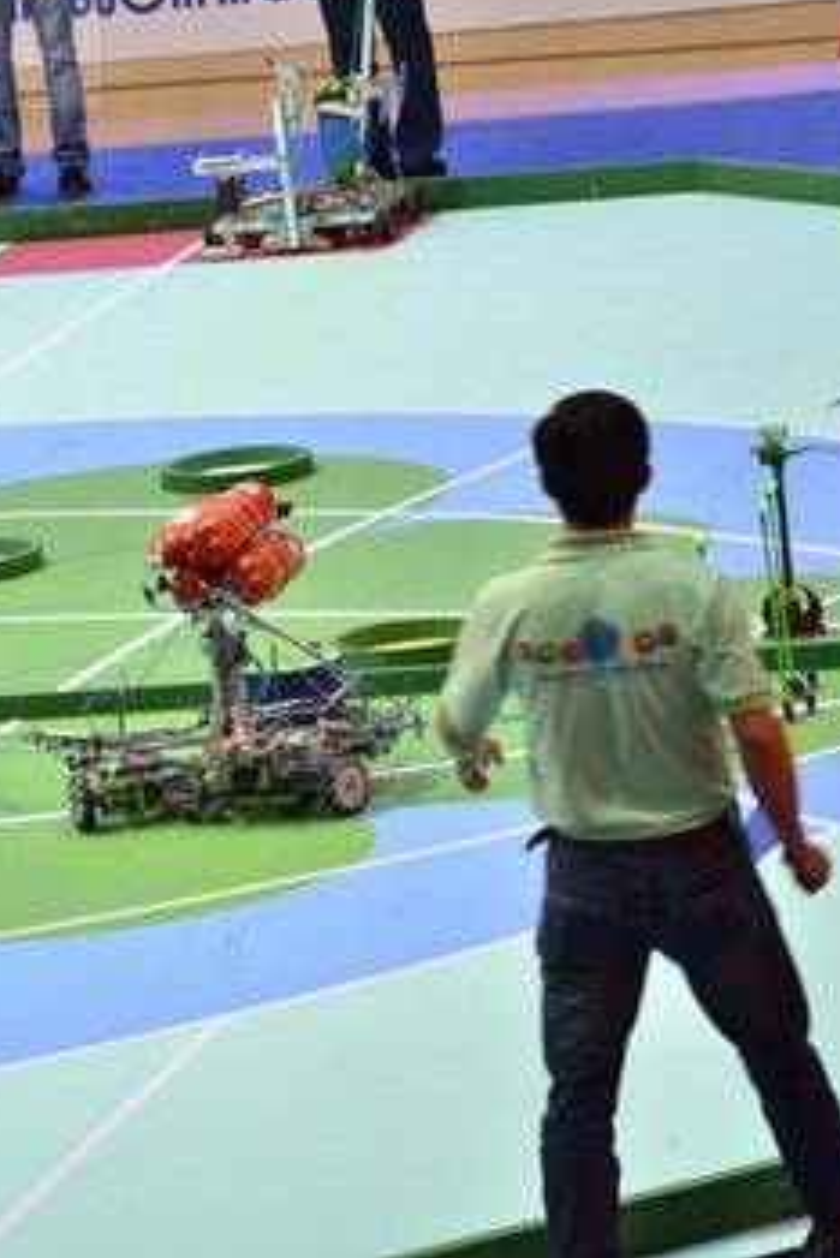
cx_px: 303
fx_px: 9435
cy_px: 546
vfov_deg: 7.6
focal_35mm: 270
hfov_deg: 5.1
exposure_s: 1/60
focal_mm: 105
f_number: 5.6
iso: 1000
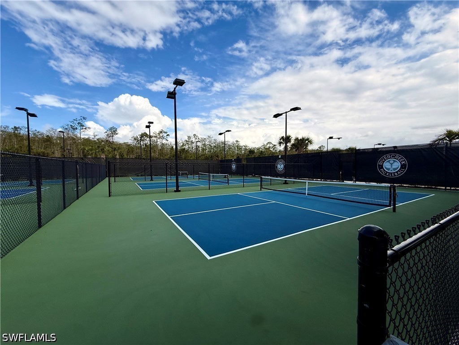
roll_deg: +0.0
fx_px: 186
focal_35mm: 14
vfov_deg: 85.7
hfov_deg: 102.1
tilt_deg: -0.3
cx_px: 230
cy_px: 172
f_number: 2.2
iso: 50
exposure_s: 1/2611
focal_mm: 2.22
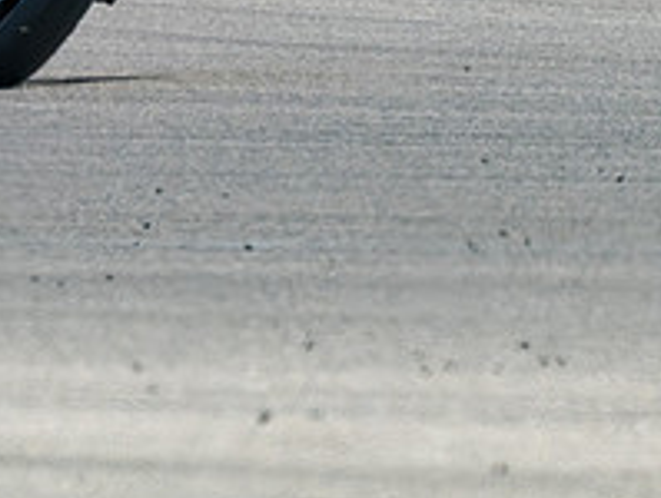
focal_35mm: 1678
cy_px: -38
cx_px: 33
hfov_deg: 1.2
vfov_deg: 0.9
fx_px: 32100
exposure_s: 1/1250
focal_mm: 600
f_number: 16
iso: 1250
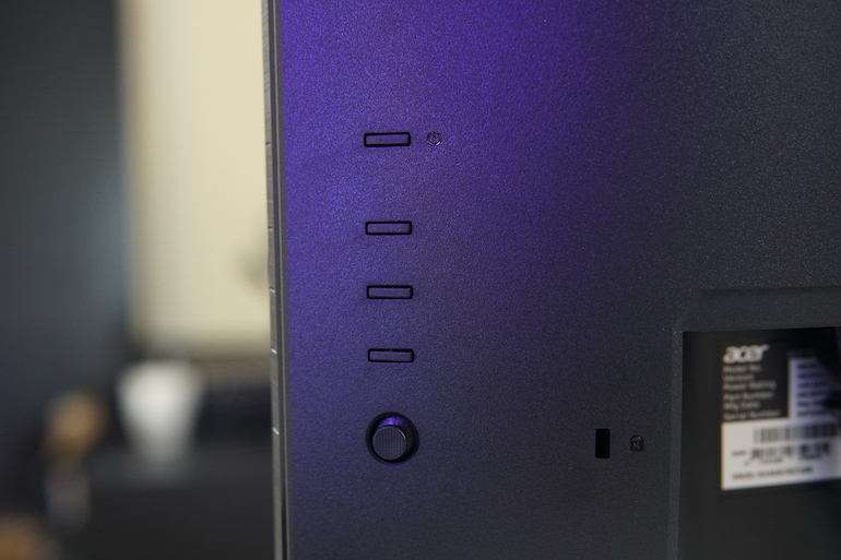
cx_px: 420
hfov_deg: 43.6
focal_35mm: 45
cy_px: 280
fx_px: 1051
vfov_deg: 29.9
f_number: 2.8
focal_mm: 30
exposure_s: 1/60
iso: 1600
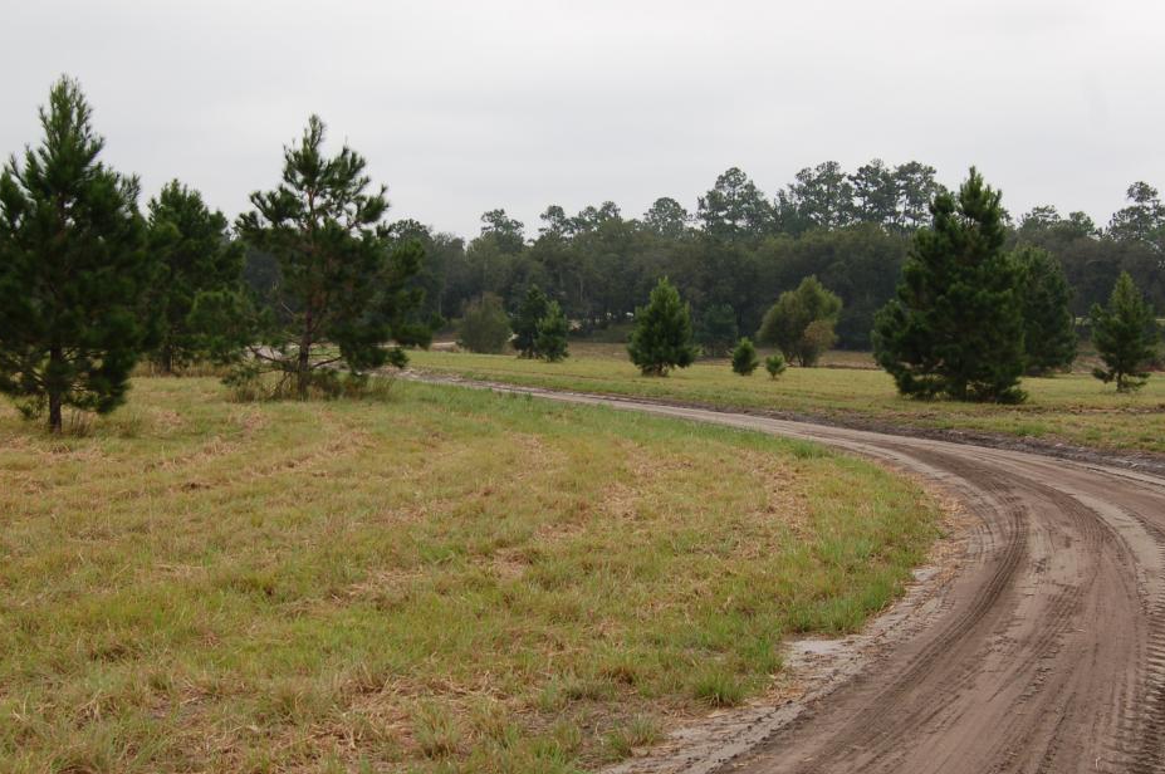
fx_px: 1875
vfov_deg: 23.3
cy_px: 404
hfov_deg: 34.5
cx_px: 593
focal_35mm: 58
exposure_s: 1/200
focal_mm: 28
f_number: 7.1
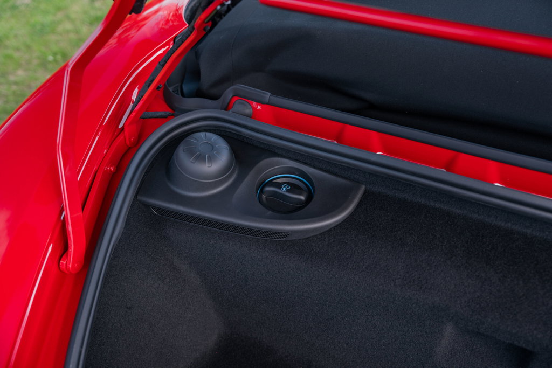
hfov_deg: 55.8
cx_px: 276
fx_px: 521
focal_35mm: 34
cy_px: 184
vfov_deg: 38.9
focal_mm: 34
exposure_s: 1/250
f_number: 2.8
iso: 160
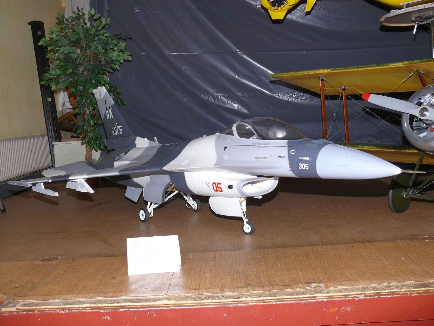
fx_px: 489
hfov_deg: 47.9
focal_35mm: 39
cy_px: 163
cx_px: 217
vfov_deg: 36.8
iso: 100
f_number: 2.8
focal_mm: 8.2
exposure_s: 1/125
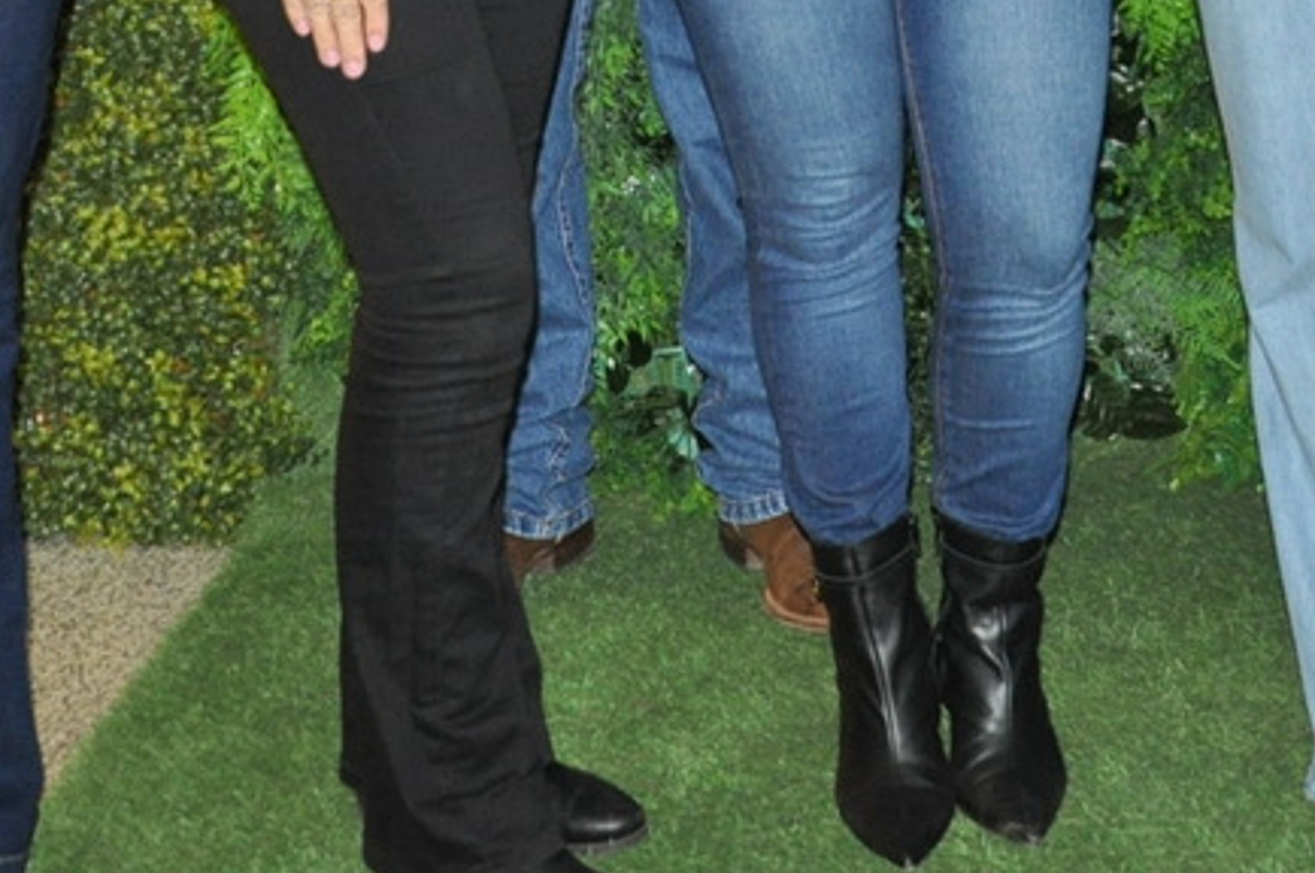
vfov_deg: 12.8
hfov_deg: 19.3
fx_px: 3706
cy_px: -367
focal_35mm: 102
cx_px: 1445
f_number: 4
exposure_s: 1/60
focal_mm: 21
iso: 800
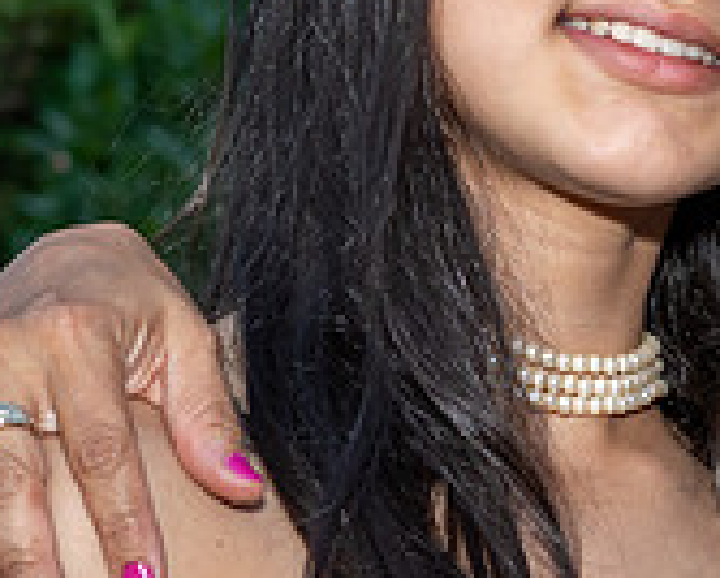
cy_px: 8
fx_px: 6464
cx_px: 746
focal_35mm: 303
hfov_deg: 6.4
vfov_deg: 5.1
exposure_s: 1/250
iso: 320
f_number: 5
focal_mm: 48
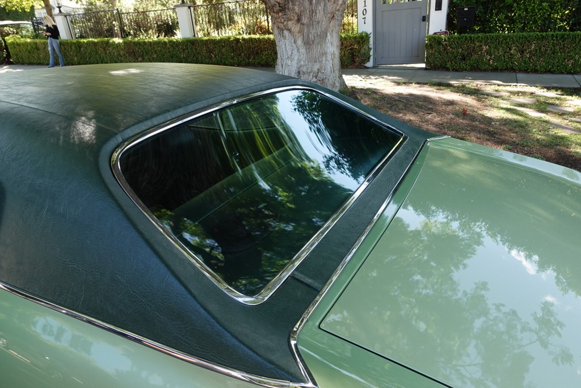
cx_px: 290
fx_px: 388
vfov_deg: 53.2
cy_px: 194
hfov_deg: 73.7
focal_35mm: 24
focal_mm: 9.4
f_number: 4
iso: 125
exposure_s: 1/80
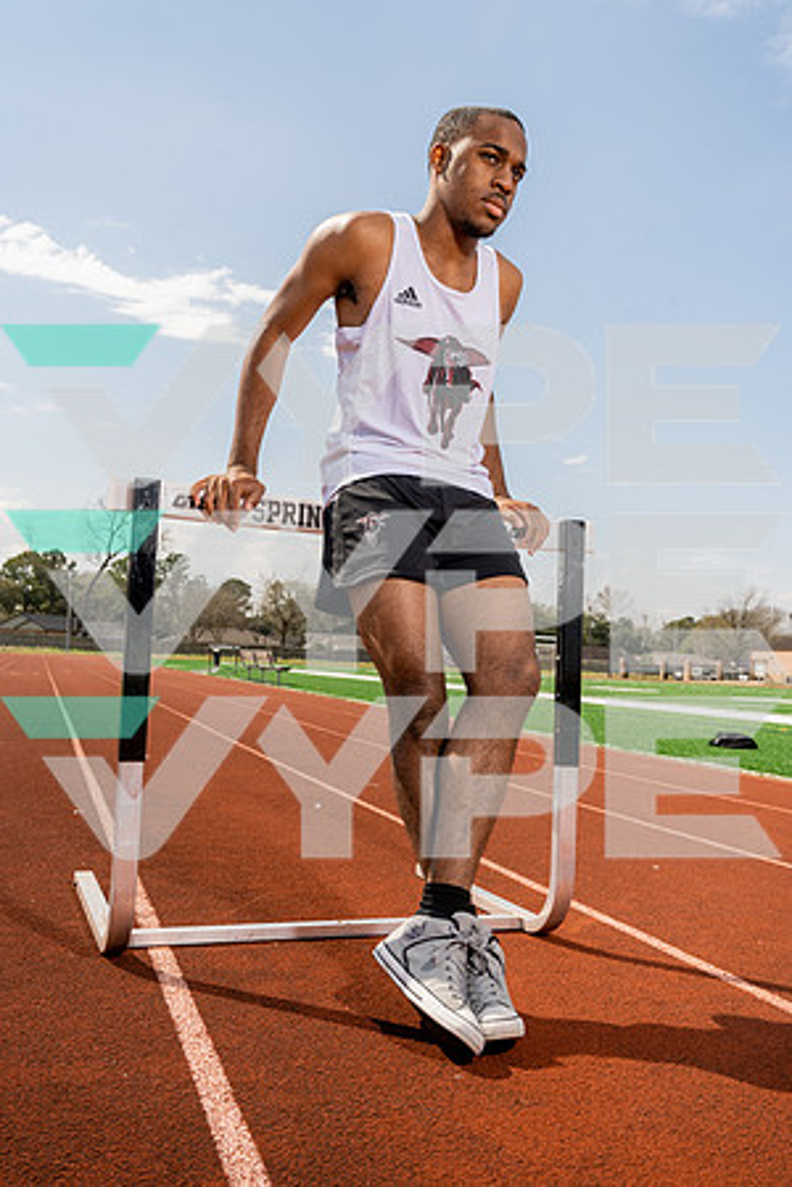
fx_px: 1089
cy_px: 594
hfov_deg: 40.0
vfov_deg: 57.2
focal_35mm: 33
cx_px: 396
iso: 100
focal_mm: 33
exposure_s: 1/250
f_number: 8
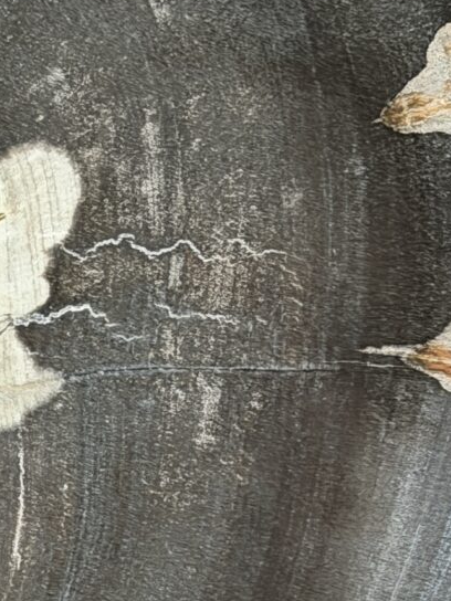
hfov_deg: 6.6
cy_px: 797
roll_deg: +2.4
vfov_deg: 8.6
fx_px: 3926
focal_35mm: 226
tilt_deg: -5.6
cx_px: 84
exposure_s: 1/30
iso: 640
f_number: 1.78
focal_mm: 6.76
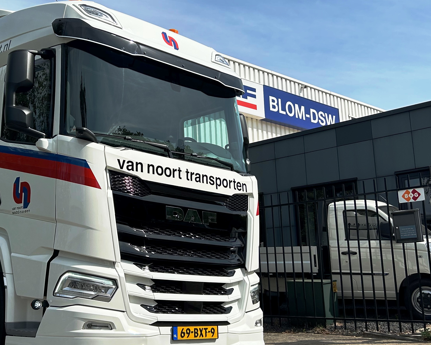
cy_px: 123
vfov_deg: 35.4
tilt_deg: +12.4
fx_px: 536
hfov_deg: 43.6
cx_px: 177
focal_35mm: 42
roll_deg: +0.5
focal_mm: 5.7
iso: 50
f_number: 1.5
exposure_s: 1/6993
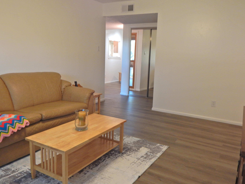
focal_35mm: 29
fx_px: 205
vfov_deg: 48.2
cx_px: 122
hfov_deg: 61.7
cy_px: 92
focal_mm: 5.1
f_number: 3.2
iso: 220
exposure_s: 1/30
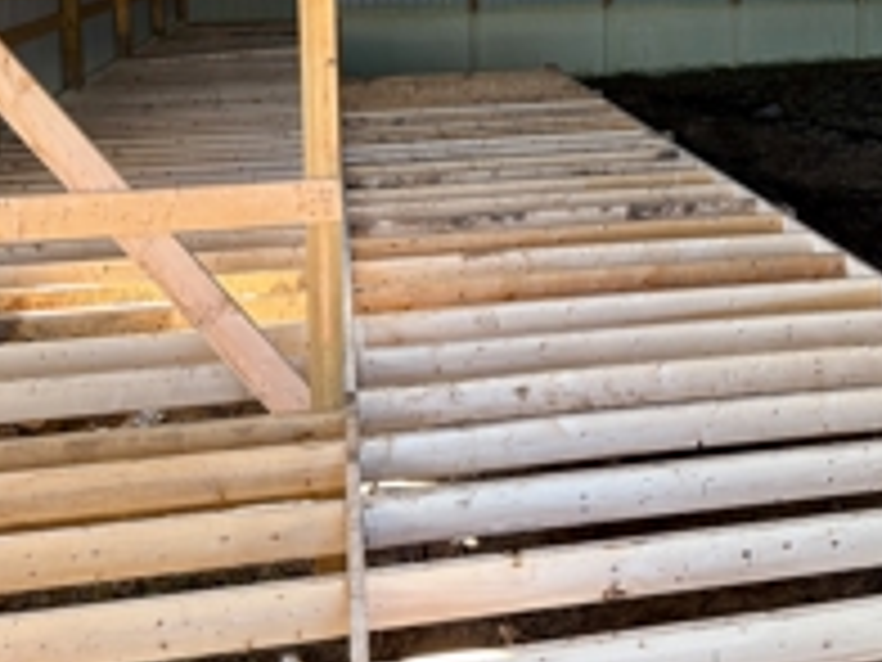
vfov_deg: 28.3
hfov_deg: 38.3
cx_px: 612
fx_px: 1248
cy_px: 41
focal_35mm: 49
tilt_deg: -6.4
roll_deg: +0.9
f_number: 1.78
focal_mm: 6.76
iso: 200
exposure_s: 1/121
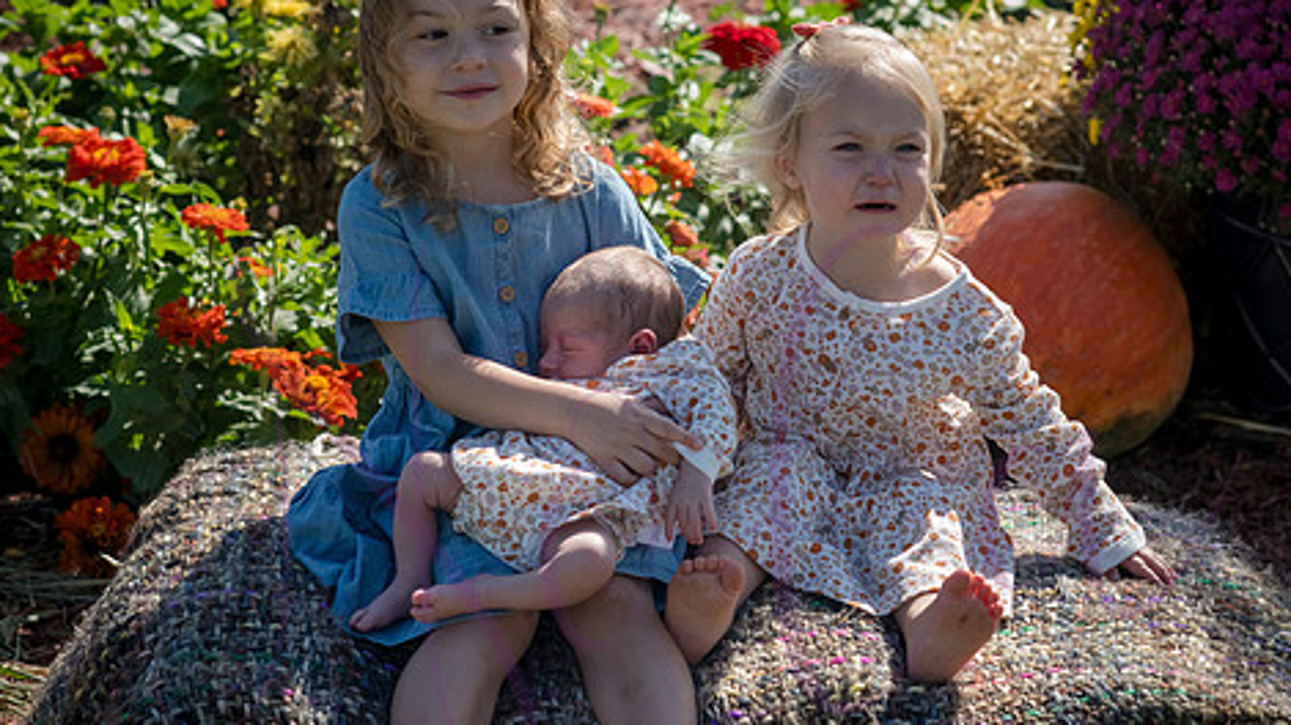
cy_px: 281
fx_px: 3764
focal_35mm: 110
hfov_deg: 19.5
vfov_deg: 11.0
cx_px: 692
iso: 400
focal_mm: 85
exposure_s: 1/1250
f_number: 5.6
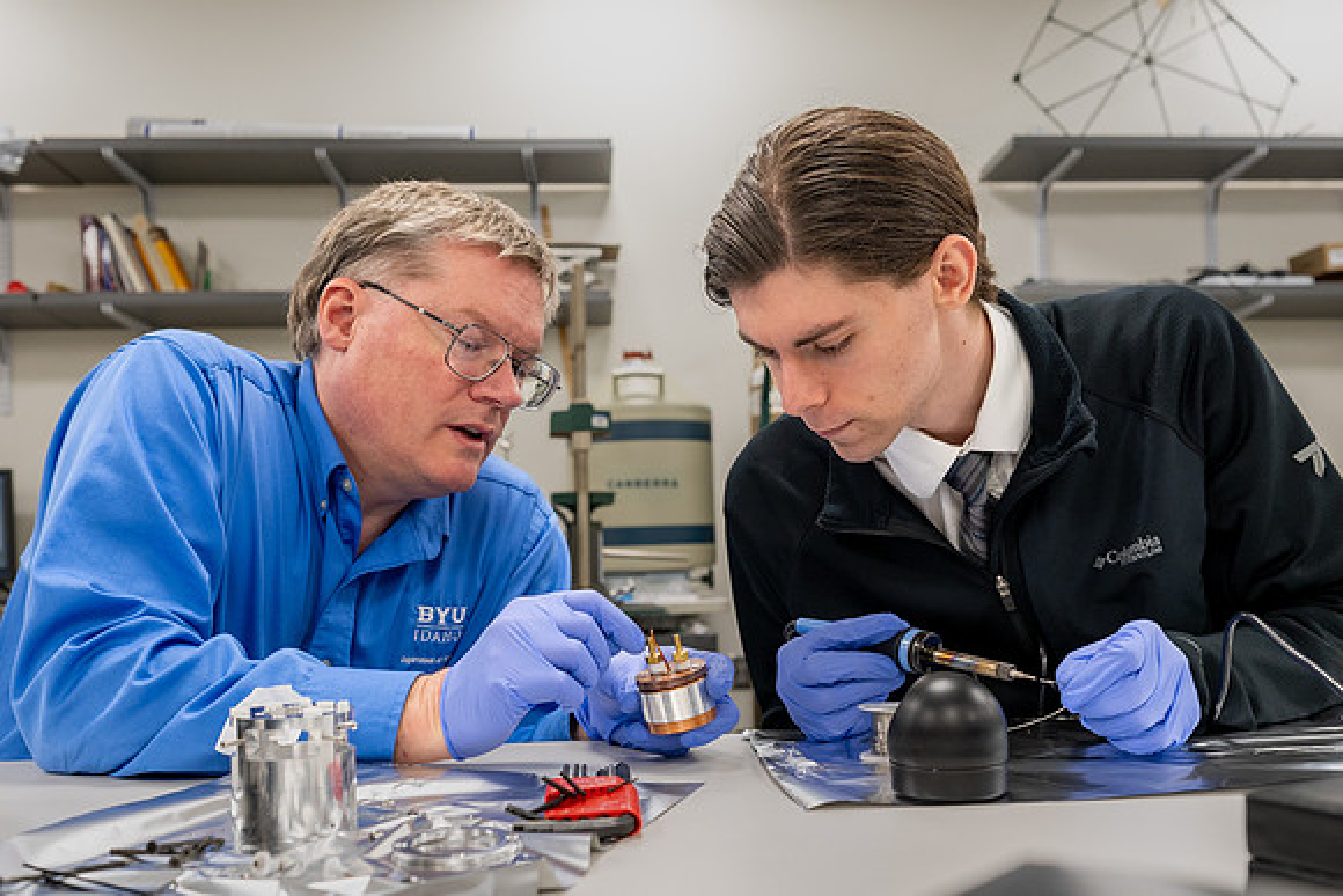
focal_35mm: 36
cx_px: 678
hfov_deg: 53.4
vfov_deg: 37.0
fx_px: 1336
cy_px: 508
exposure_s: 1/80
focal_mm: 24
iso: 500
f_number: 4
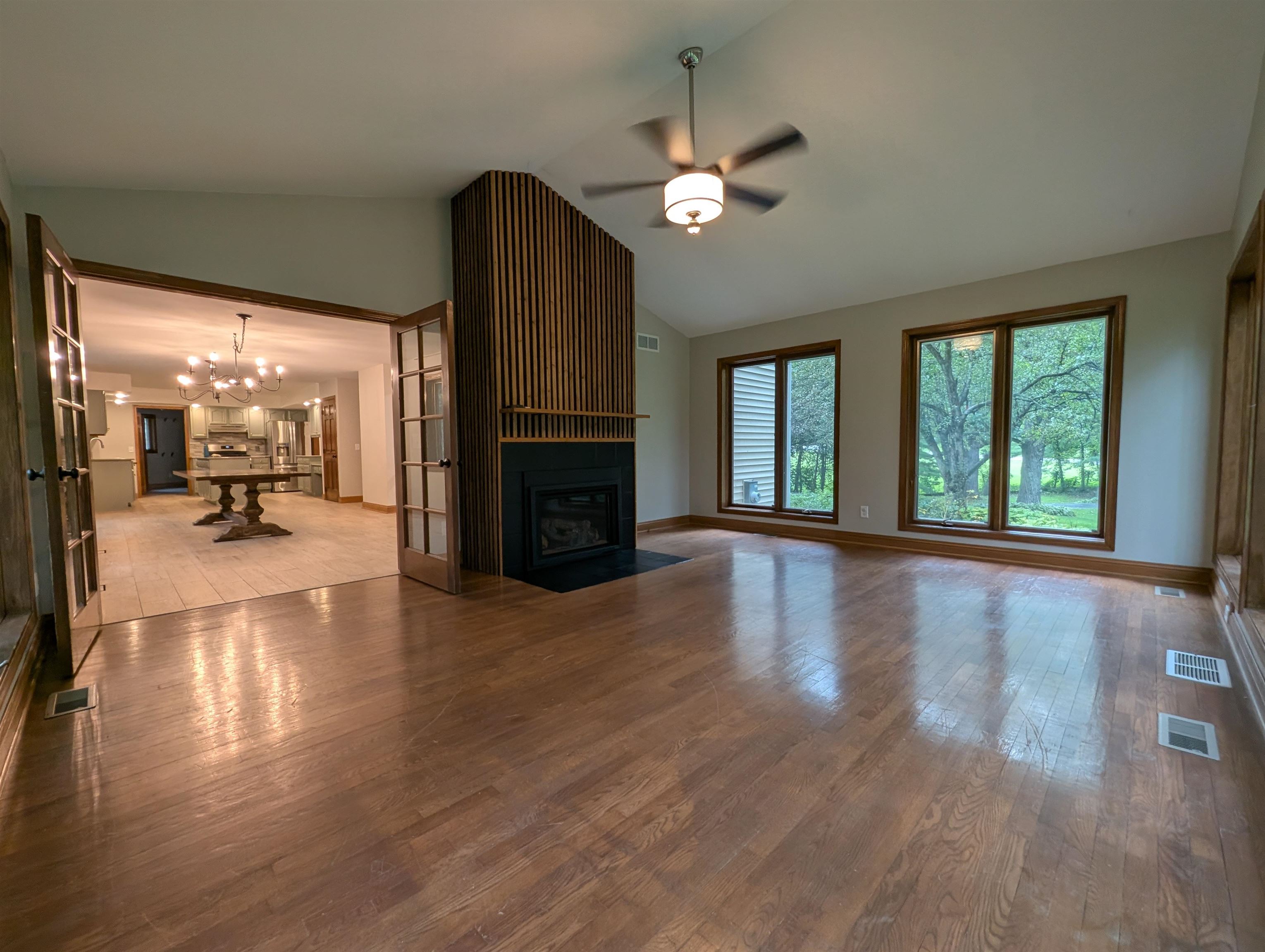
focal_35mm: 13
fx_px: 476
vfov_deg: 90.1
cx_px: 632
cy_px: 476
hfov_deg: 106.1
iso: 70
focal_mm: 1.95
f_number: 2.2
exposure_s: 1/24
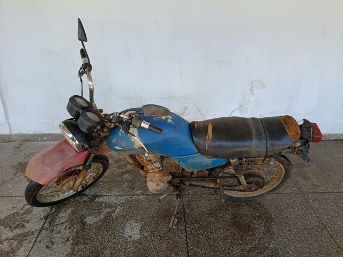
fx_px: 258
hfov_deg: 67.3
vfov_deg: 53.1
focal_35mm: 26
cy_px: 128
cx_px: 172
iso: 143
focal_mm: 4.81
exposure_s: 1/176
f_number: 1.8
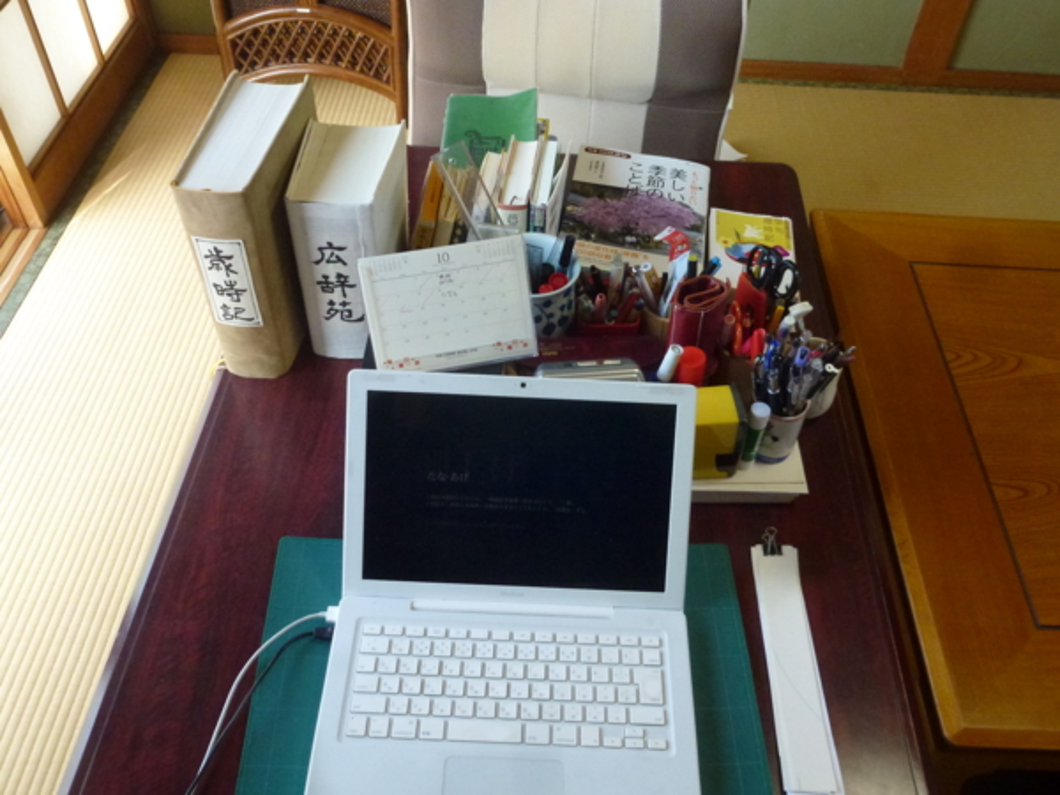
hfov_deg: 61.7
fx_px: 888
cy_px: 398
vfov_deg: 48.2
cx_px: 530
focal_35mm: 29
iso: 400
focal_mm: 5
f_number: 3.5
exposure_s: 1/60
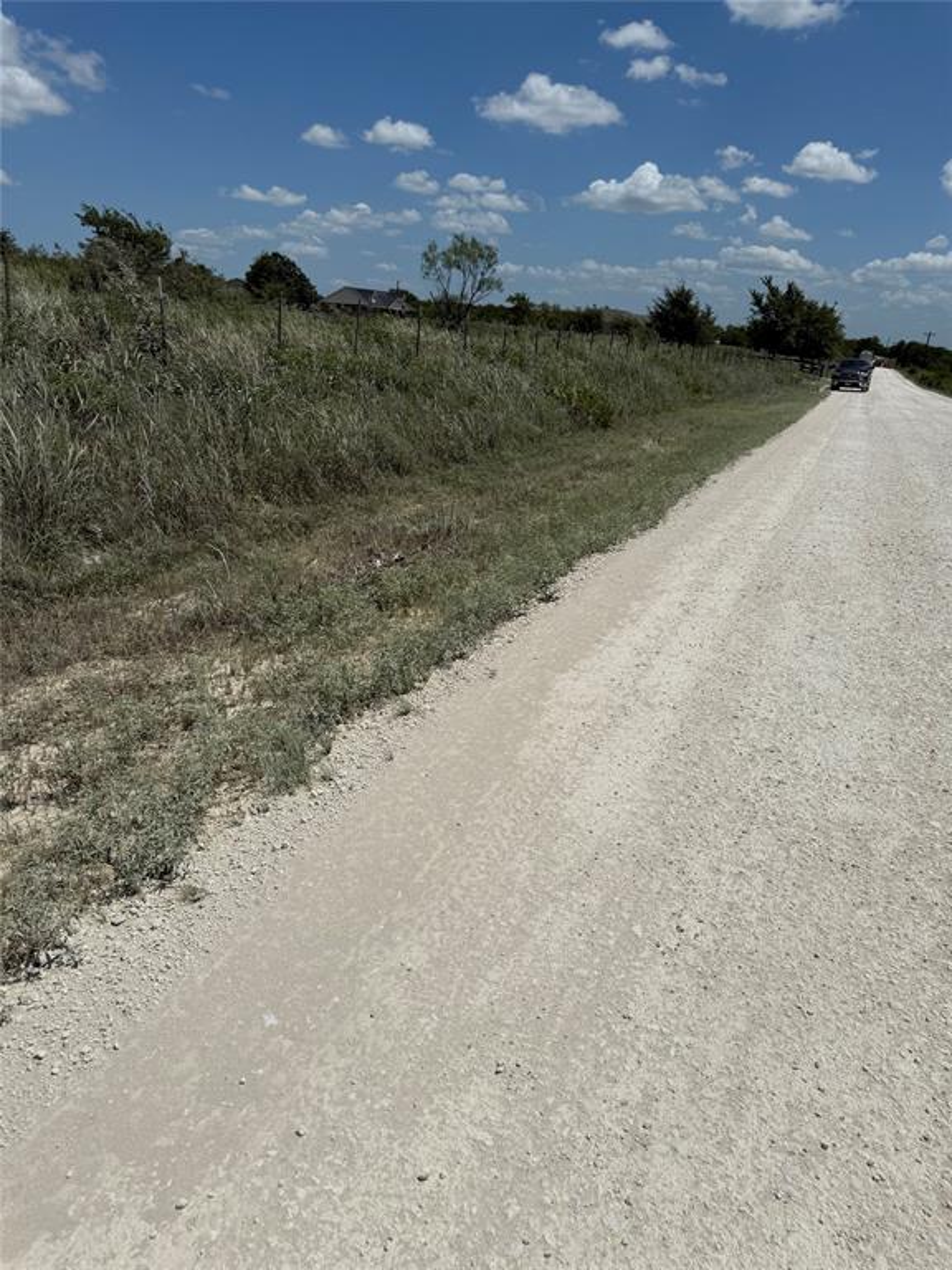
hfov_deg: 56.8
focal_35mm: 24
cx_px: 476
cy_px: 635
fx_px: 880
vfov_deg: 71.6
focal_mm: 6.76
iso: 64
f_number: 1.78
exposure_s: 1/14286
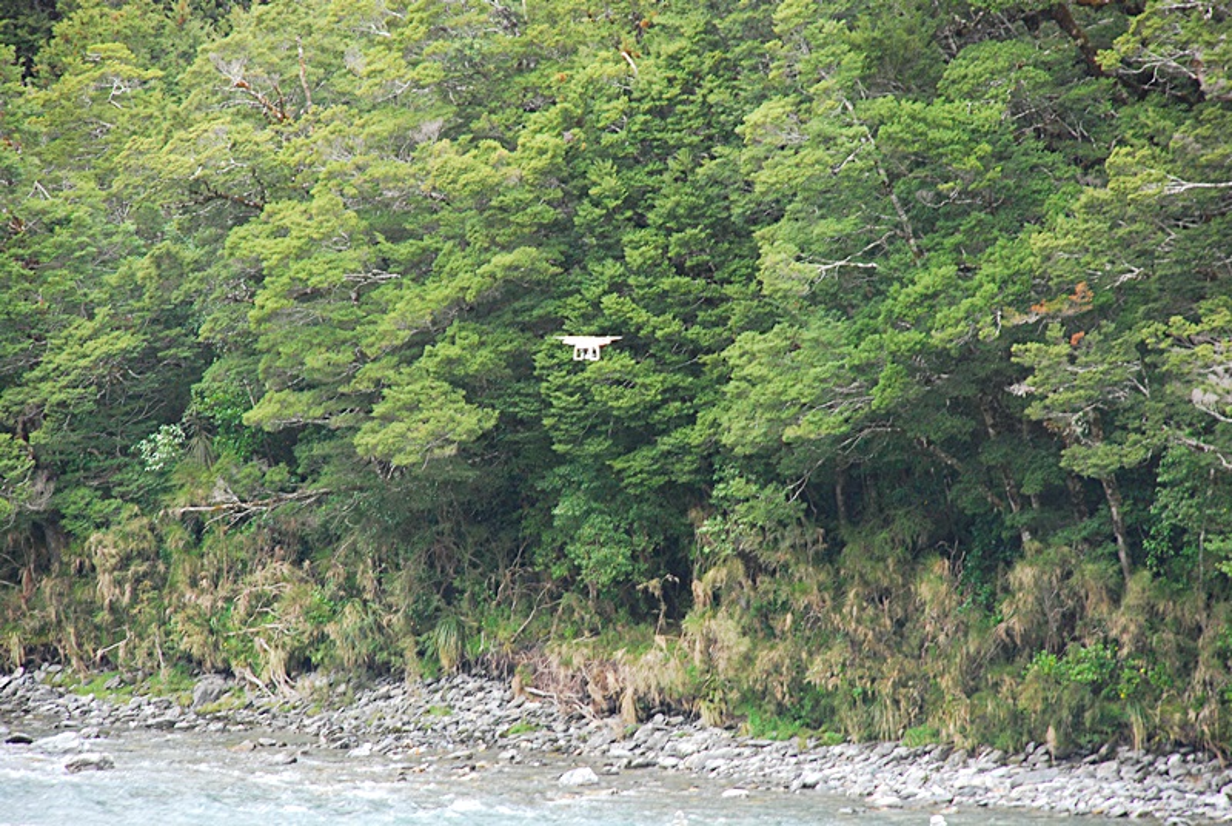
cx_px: 616
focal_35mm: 202
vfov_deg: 6.8
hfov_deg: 10.1
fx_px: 6940
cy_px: 413
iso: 400
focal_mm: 135
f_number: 6.3
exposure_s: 1/60
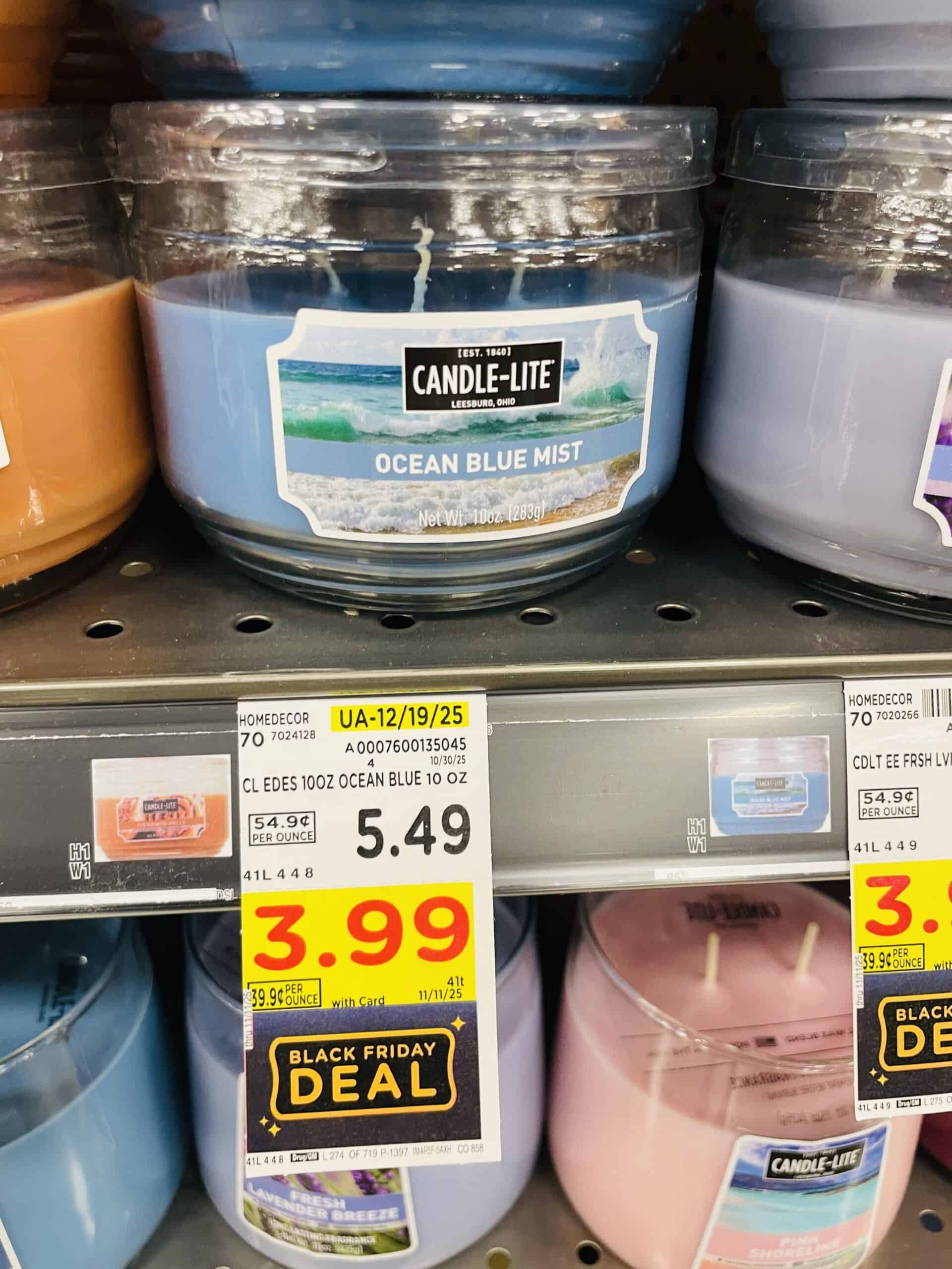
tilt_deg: -28.4
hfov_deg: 53.1
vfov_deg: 67.3
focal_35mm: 26
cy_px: 634
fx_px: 953
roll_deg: -0.2
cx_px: 476
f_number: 1.6
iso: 100
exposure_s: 1/42
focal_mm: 4.2
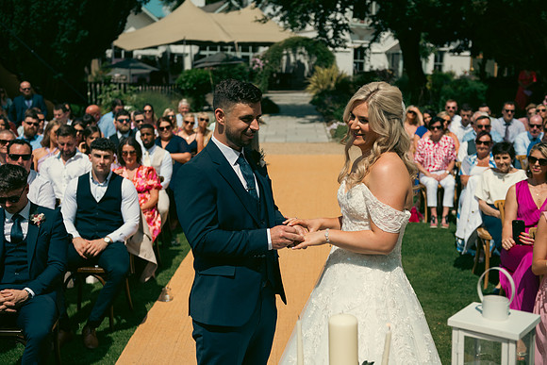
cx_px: 274
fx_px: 684
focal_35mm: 45
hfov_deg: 43.6
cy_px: 182
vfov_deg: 29.9
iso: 80
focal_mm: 45
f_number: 3.5
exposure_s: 1/3200
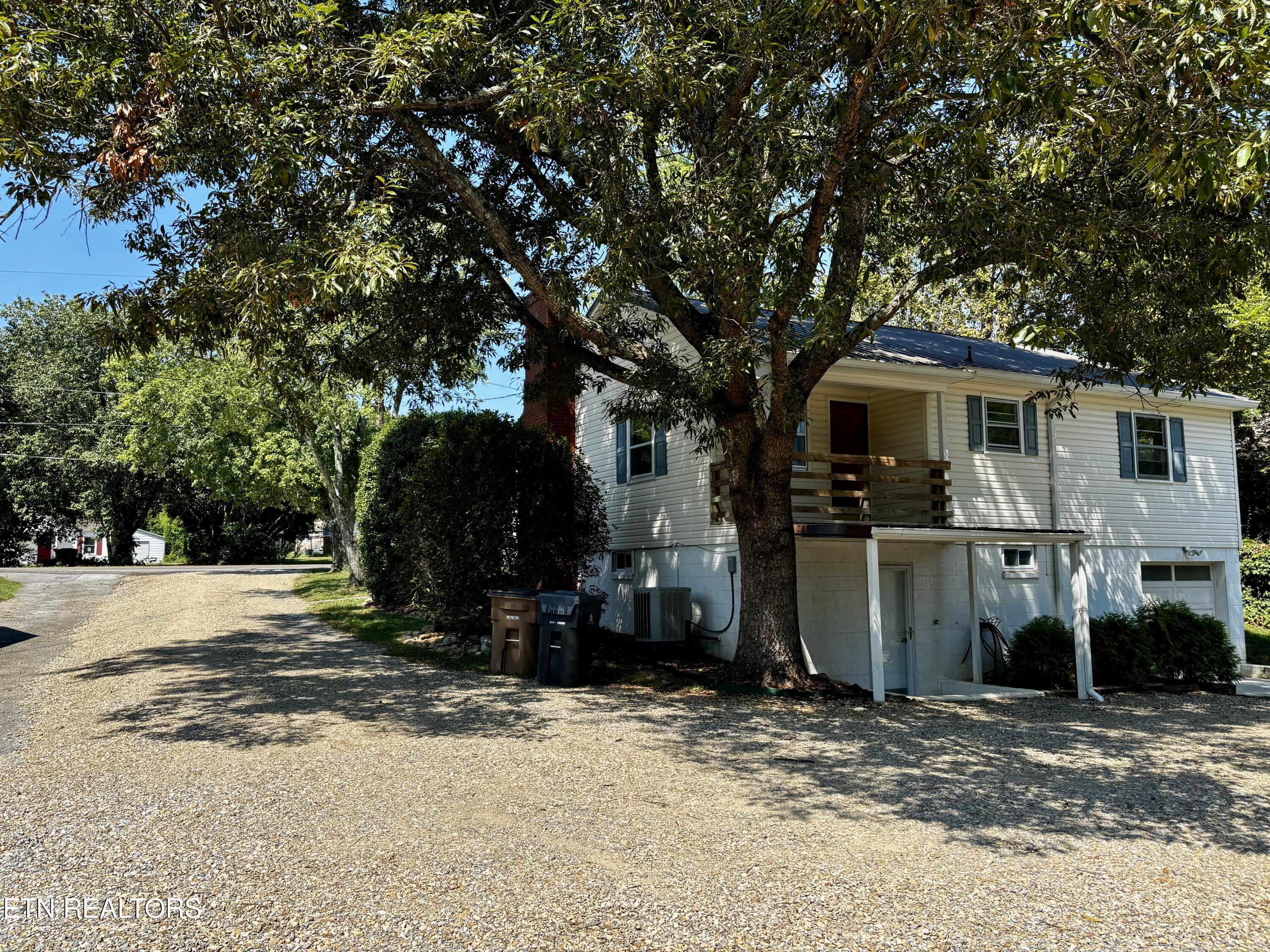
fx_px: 954
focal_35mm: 26
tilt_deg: +5.2
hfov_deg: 67.3
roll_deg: +0.1
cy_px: 476
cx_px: 635
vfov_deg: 53.1
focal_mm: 5.96
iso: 50
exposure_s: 1/1418
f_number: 1.6
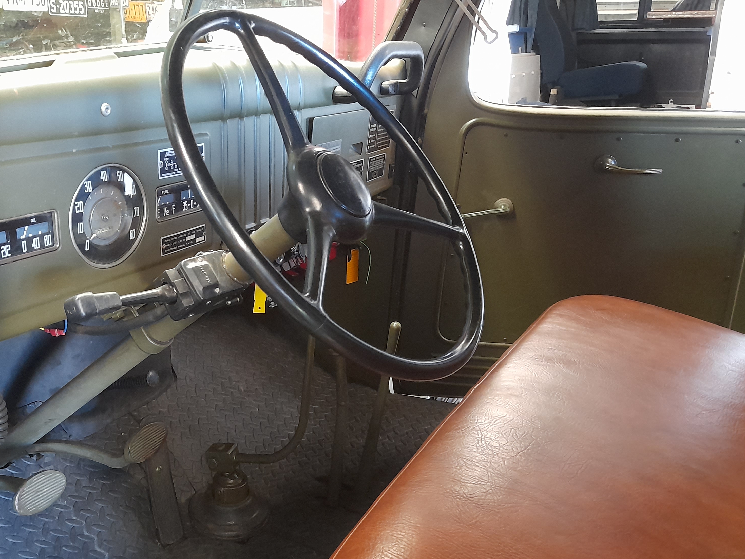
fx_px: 732
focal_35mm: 34
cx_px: 294
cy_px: 281
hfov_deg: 53.5
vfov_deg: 41.8
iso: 640
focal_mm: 4.6
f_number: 2
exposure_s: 1/25
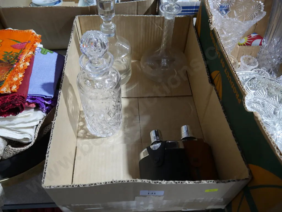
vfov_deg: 49.8
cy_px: 106
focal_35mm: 28
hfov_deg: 63.4
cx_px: 141
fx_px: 228
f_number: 4
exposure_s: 1/60
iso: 800
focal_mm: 14
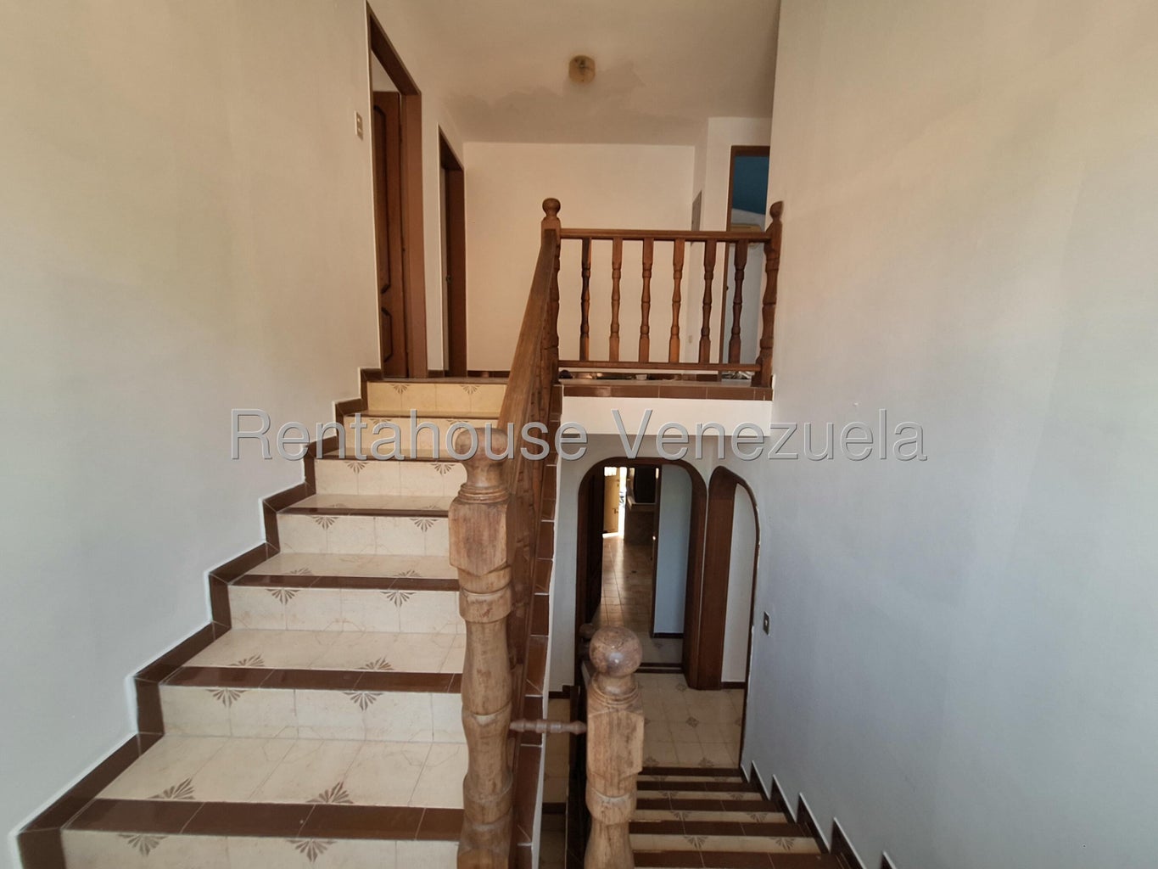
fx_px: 435
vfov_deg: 89.9
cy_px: 434
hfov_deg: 106.2
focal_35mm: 13
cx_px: 579
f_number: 2.2
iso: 100
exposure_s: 1/40
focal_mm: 1.74
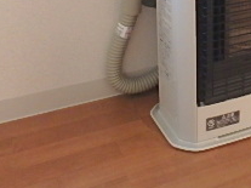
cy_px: -18
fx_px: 471
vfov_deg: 21.4
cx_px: 267
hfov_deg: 27.6
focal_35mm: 65
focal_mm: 3.7
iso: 400
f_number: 3.5
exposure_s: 1/30
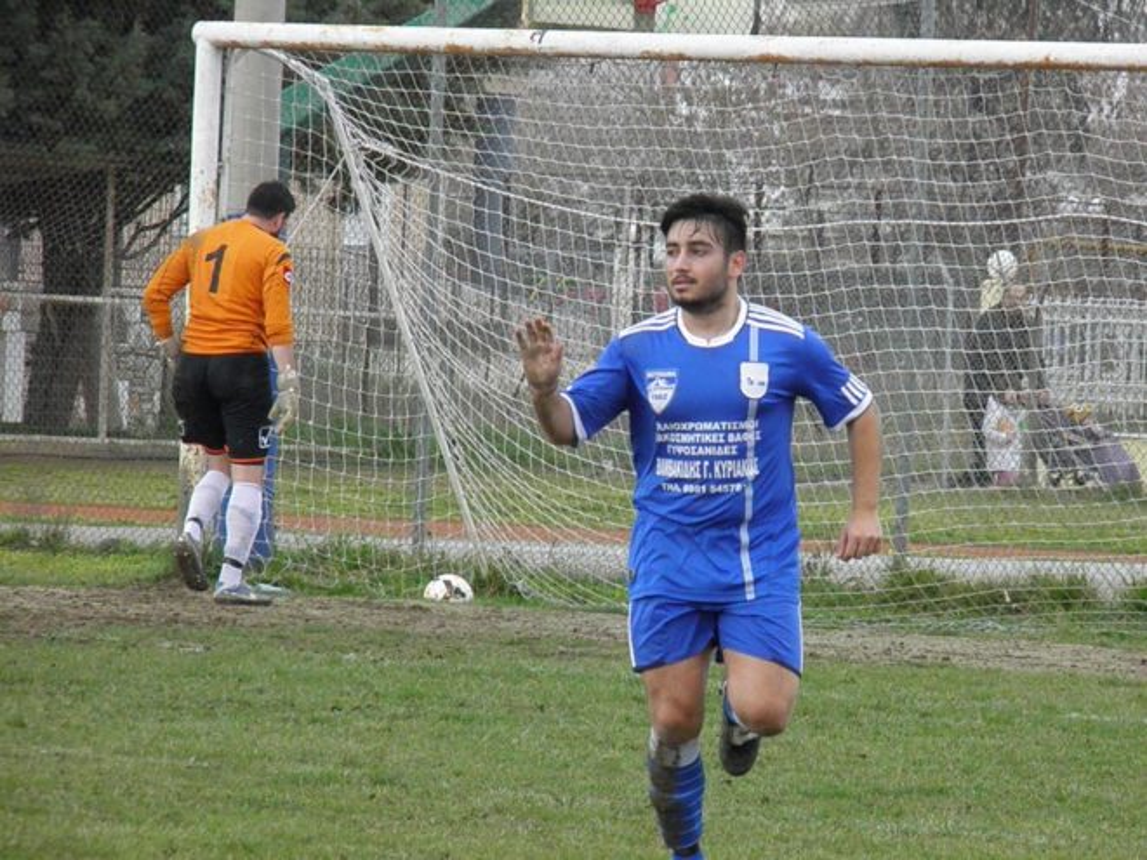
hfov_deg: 4.8
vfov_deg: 3.6
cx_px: 574
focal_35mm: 415
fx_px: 13751
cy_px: 430
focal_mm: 74.5
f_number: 5.7
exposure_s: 1/1000
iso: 500
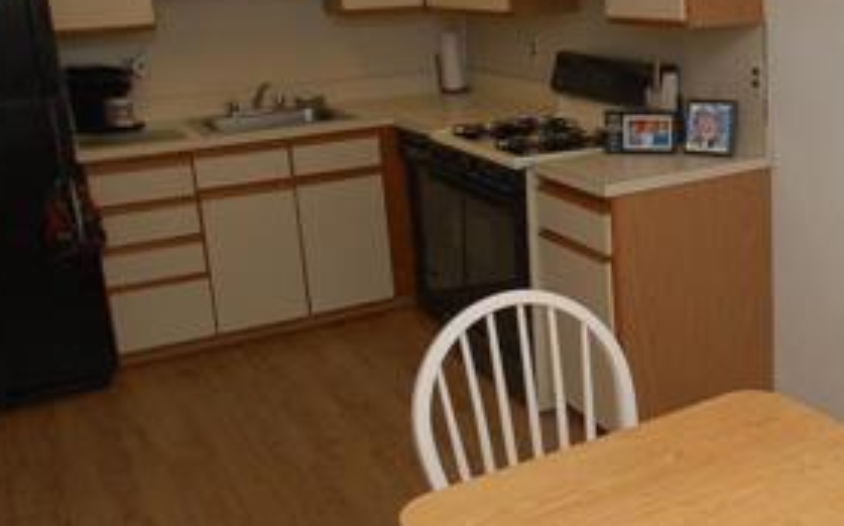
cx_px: 708
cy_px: 196
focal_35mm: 43
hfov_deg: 43.2
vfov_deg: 29.5
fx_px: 996
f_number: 4.5
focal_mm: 11
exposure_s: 1/60
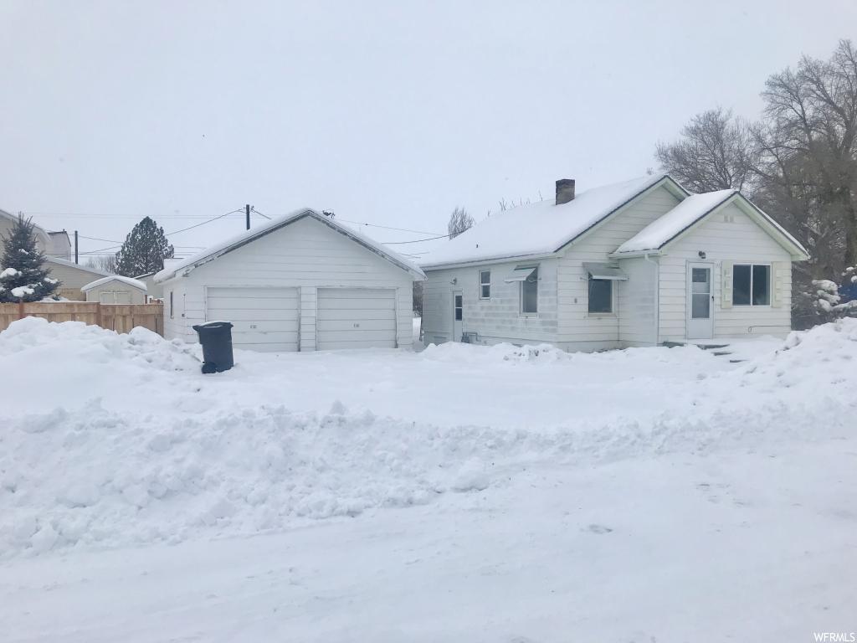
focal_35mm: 28
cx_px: 428
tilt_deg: -1.3
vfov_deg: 49.7
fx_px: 693
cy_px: 322
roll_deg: -0.8
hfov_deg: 63.4
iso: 20
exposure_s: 1/2660
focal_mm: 3.99
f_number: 1.8
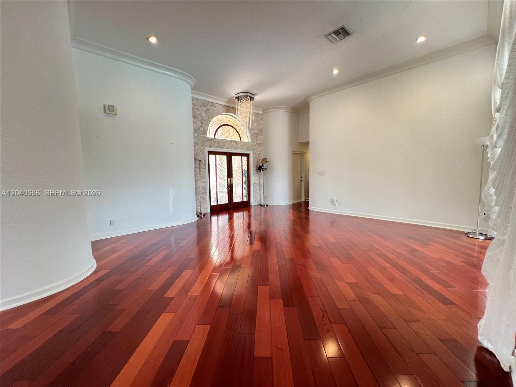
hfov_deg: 106.2
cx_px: 258
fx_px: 194
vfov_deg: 89.9
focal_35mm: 13
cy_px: 194
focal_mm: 1.57
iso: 200
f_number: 1.8
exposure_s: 1/60
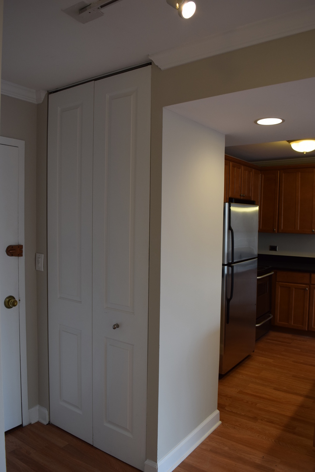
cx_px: 158
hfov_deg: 47.9
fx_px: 354
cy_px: 236
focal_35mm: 27
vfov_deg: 67.4
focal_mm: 18
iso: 400
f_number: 5
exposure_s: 1/100
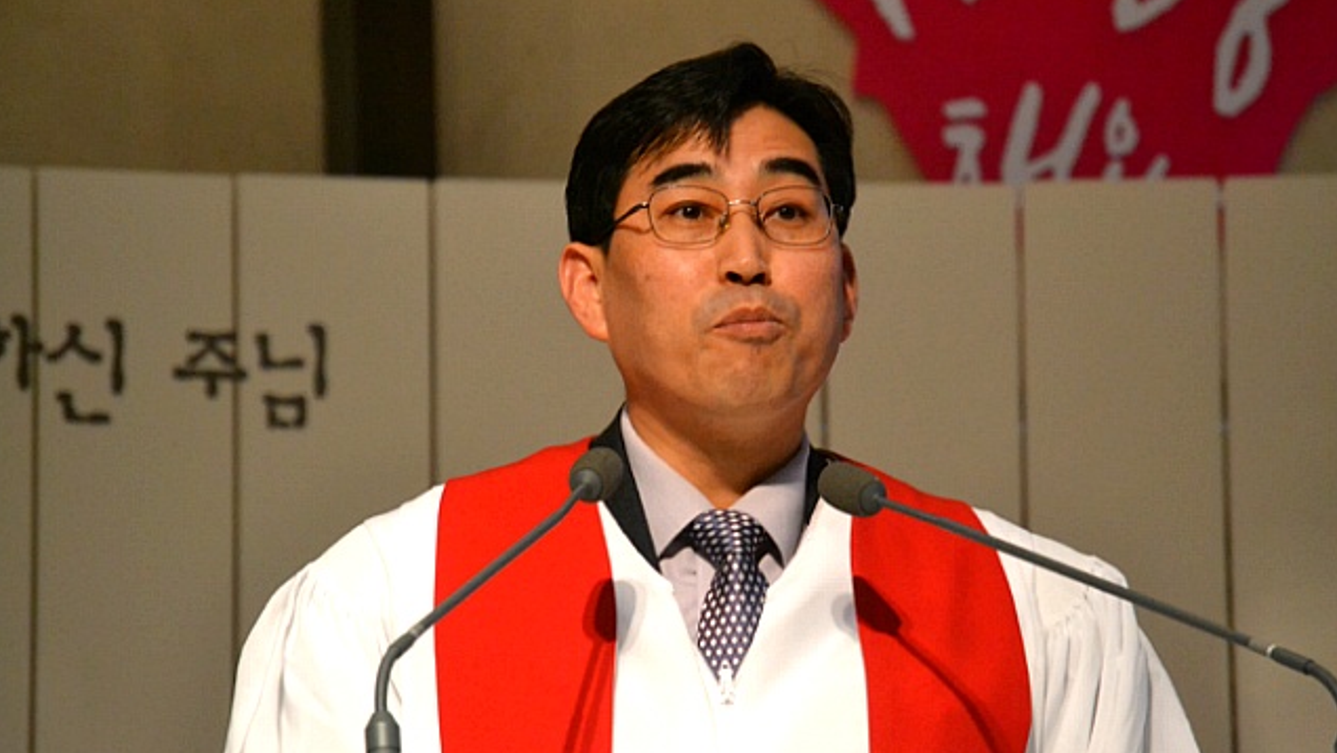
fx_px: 11205
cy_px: 334
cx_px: 666
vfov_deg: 3.8
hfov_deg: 6.8
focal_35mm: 316
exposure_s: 1/400
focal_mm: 200
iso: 3200
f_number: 5.6
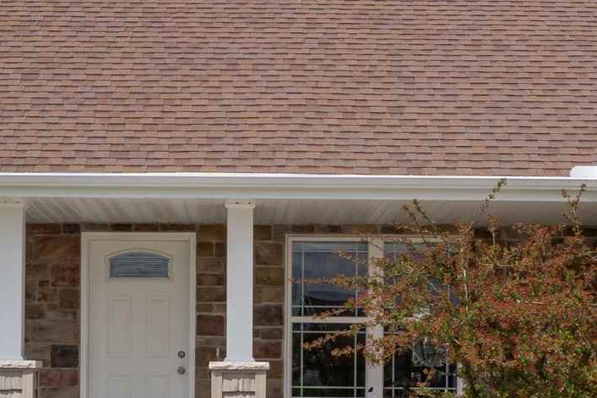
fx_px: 1592
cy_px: 366
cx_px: 229
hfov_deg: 21.2
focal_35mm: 96
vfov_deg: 14.1
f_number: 11
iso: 640
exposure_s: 1/400
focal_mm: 22
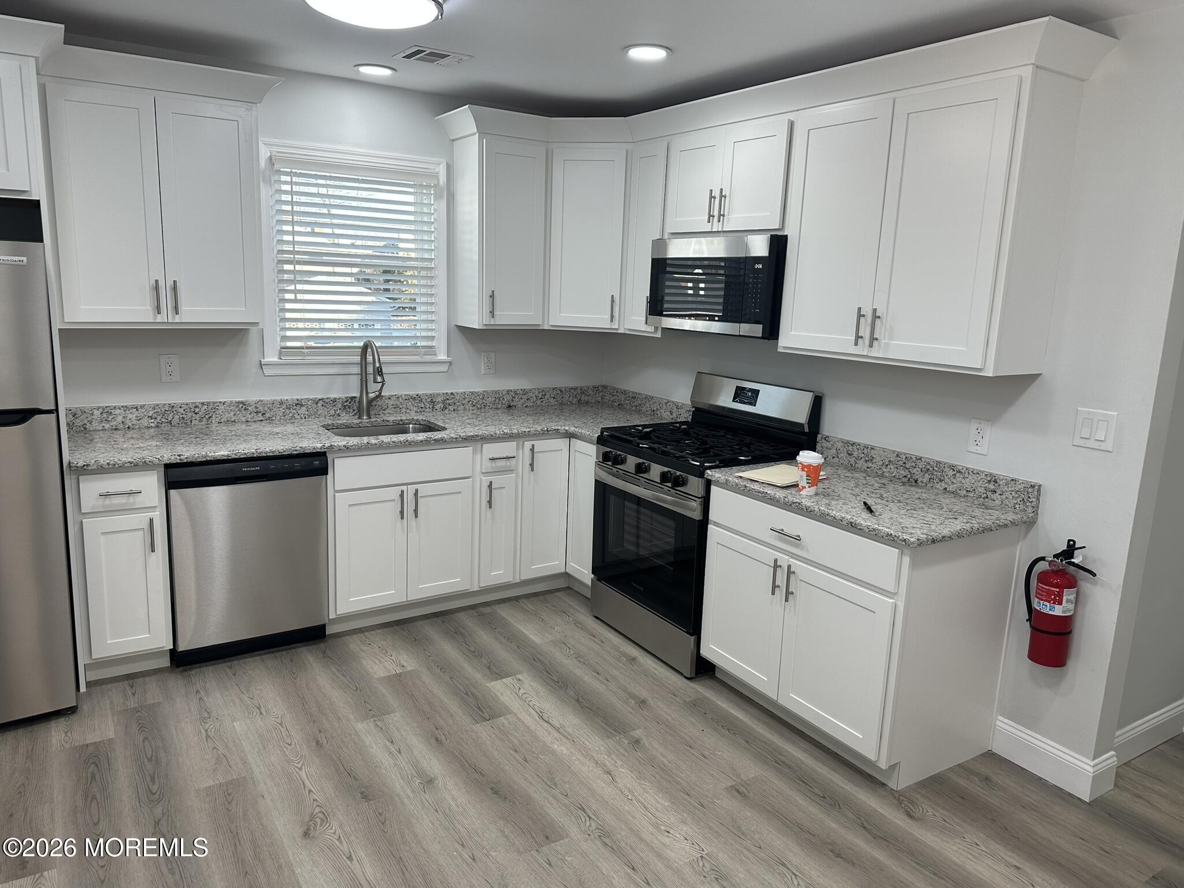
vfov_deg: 56.8
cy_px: 444
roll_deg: -1.6
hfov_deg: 71.6
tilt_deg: -11.0
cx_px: 592
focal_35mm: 24
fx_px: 821
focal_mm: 6.86
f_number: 1.78
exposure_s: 1/171
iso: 80
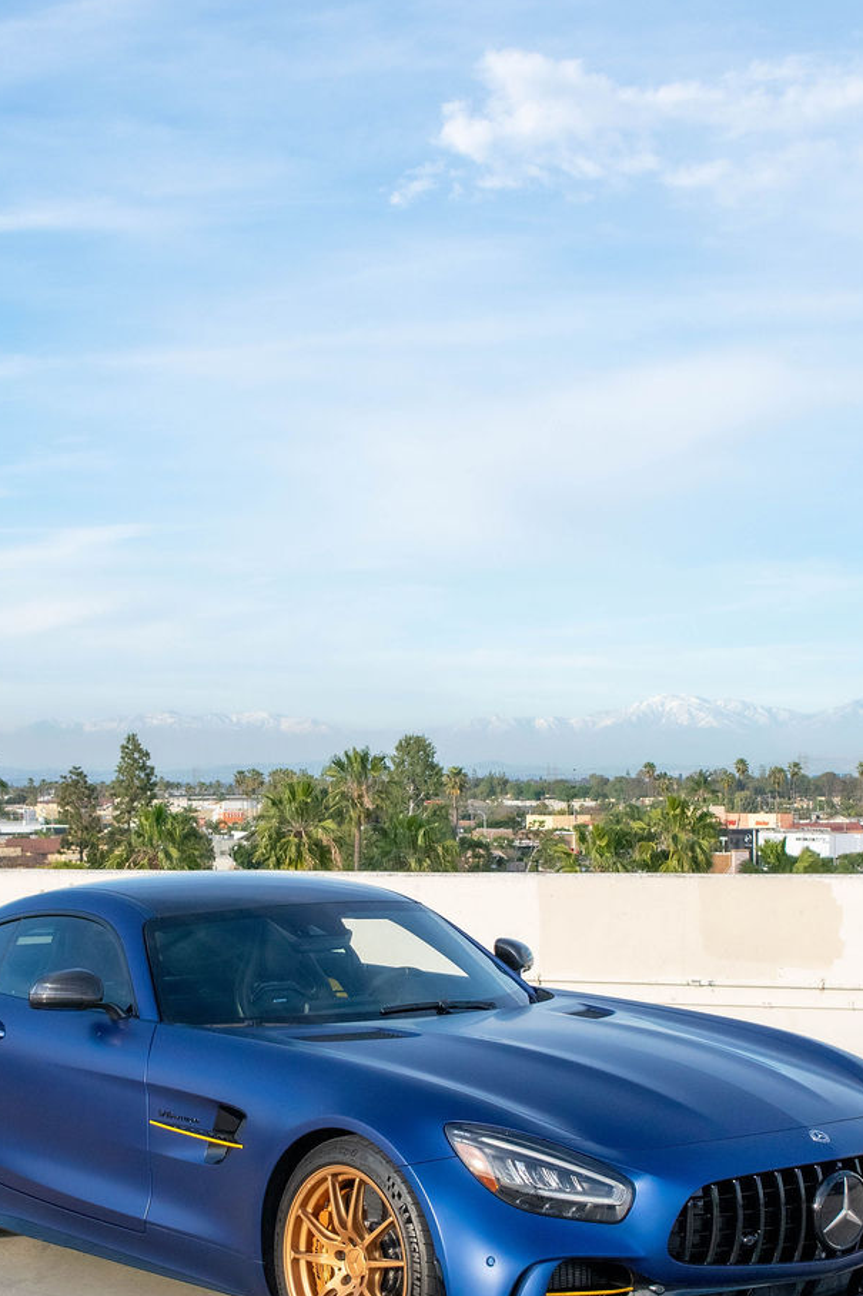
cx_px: 379
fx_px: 2374
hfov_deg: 20.6
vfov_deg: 30.4
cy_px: 774
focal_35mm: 66
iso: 400
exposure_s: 1/1600
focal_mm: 26
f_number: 6.3
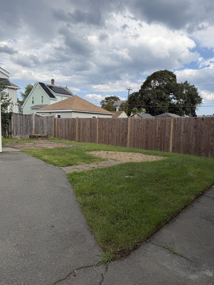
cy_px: 142
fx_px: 198
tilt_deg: -6.1
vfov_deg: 71.6
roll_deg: -1.4
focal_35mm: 24
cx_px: 107
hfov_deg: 56.8
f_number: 1.78
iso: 80
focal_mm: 6.76
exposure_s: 1/3145
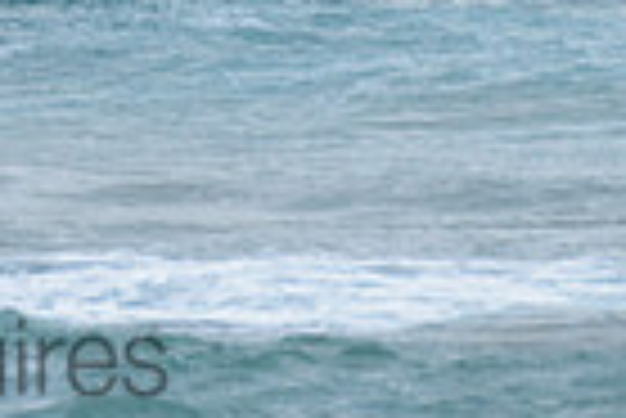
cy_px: -412
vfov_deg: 0.5
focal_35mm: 2561
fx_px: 44579
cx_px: -215
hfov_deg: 0.8
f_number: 5.6
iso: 500
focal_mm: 500
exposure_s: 1/2000
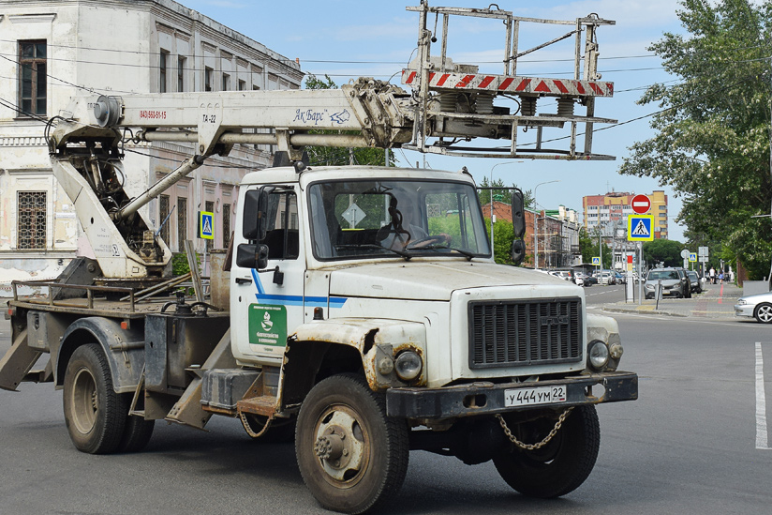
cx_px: 405
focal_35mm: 68
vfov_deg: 20.1
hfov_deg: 29.8
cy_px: 194
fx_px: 1452
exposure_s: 1/800
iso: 200
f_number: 6.3
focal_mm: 31
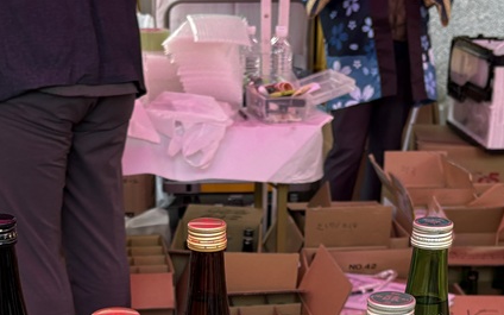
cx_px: 199
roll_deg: +0.7
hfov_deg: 26.4
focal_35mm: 78
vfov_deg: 16.1
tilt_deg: -23.3
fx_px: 1071
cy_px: 380
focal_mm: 5.96
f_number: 1.6
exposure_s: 1/121
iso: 50
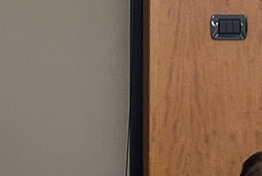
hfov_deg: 7.7
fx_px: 1902
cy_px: 78
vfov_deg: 5.3
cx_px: -143
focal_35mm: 261
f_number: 1.78
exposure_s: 1/33
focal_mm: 6.86
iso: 320
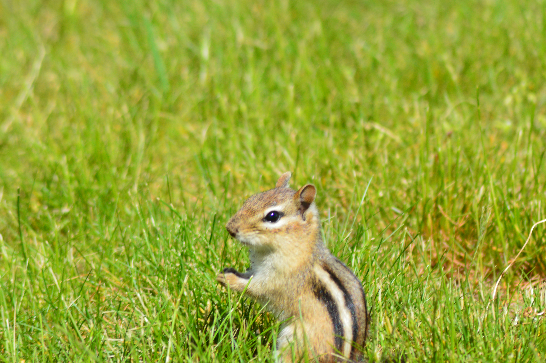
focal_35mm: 649
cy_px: 240
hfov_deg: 3.2
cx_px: 352
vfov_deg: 2.1
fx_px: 9834
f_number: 11
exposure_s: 1/500
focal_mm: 300
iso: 360
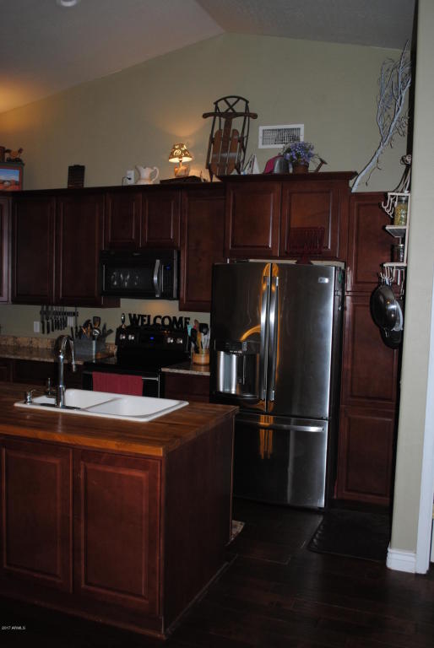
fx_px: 595
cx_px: 217
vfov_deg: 57.2
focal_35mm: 33
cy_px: 324
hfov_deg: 40.1
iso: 200
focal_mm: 22
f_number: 4
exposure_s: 1/60
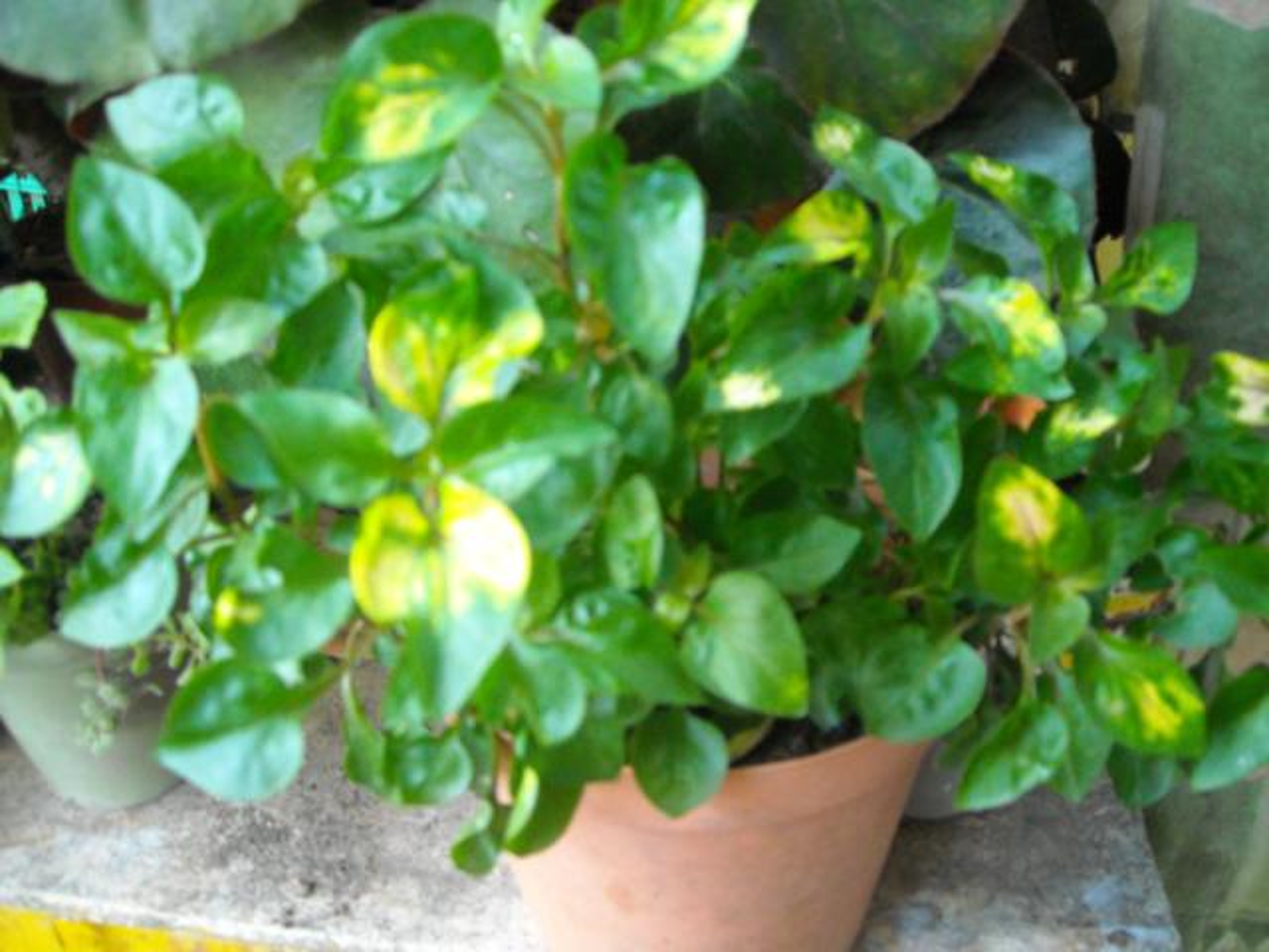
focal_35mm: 35
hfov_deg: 52.6
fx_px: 1283
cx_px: 634
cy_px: 476
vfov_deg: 40.7
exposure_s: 1/60
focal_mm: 5.7
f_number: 2.8
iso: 400
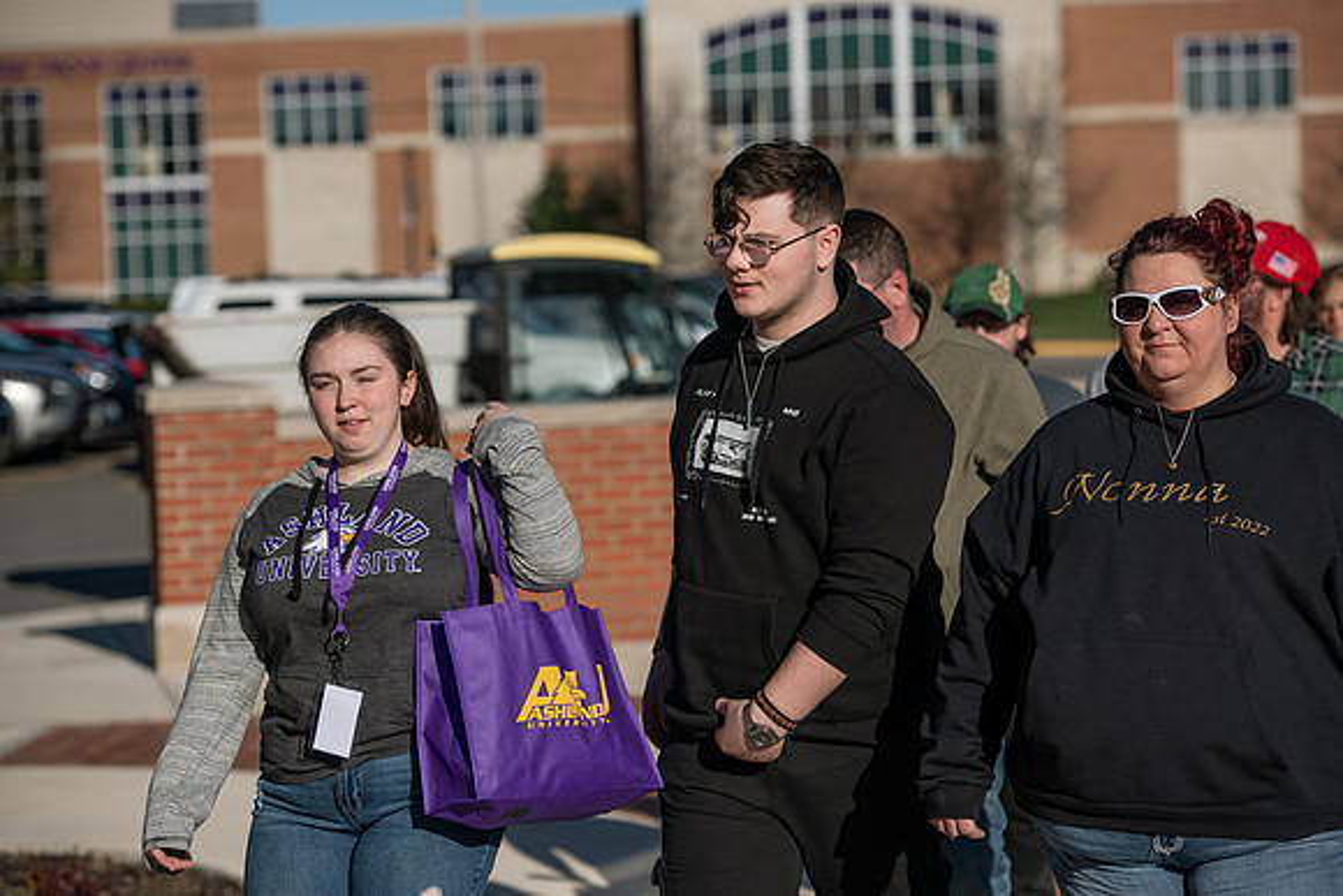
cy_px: 448
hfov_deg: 18.6
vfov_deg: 12.5
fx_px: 4104
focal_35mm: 110
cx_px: 672
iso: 100
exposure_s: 1/2000
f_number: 4
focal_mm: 110
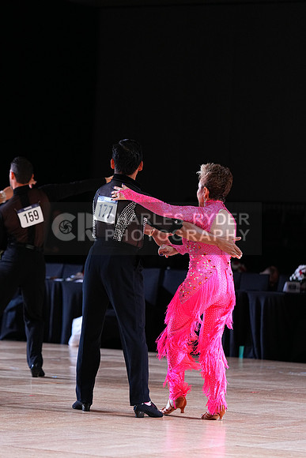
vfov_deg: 12.8
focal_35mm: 161
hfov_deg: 8.5
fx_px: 2051
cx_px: 153
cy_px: 229
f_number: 4
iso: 2500
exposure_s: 1/400
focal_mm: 161
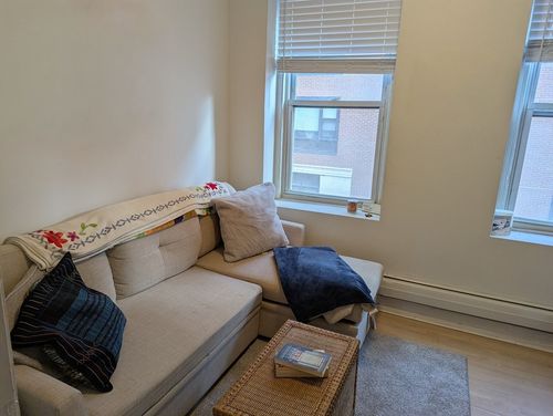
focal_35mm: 24
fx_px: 384
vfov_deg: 56.9
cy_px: 208
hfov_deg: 71.5
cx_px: 276
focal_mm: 6.81
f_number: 1.85
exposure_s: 1/120
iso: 100
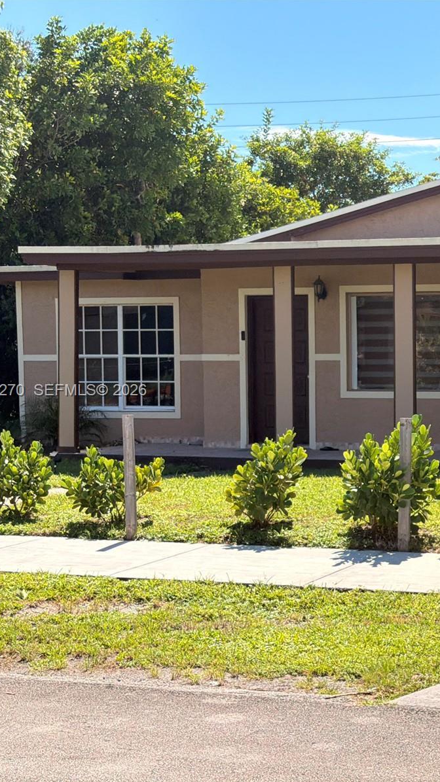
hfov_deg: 16.8
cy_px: 391
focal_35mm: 70
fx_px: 1452
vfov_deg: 30.2
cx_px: 467
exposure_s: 1/3534
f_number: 1.78
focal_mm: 6.76
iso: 80
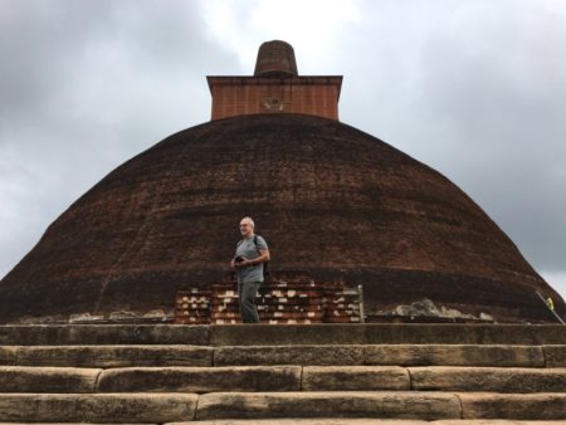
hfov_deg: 61.6
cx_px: 283
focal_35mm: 29
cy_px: 212
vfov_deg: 48.3
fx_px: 474
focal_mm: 4.15
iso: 25
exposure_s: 1/1099
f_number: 2.2
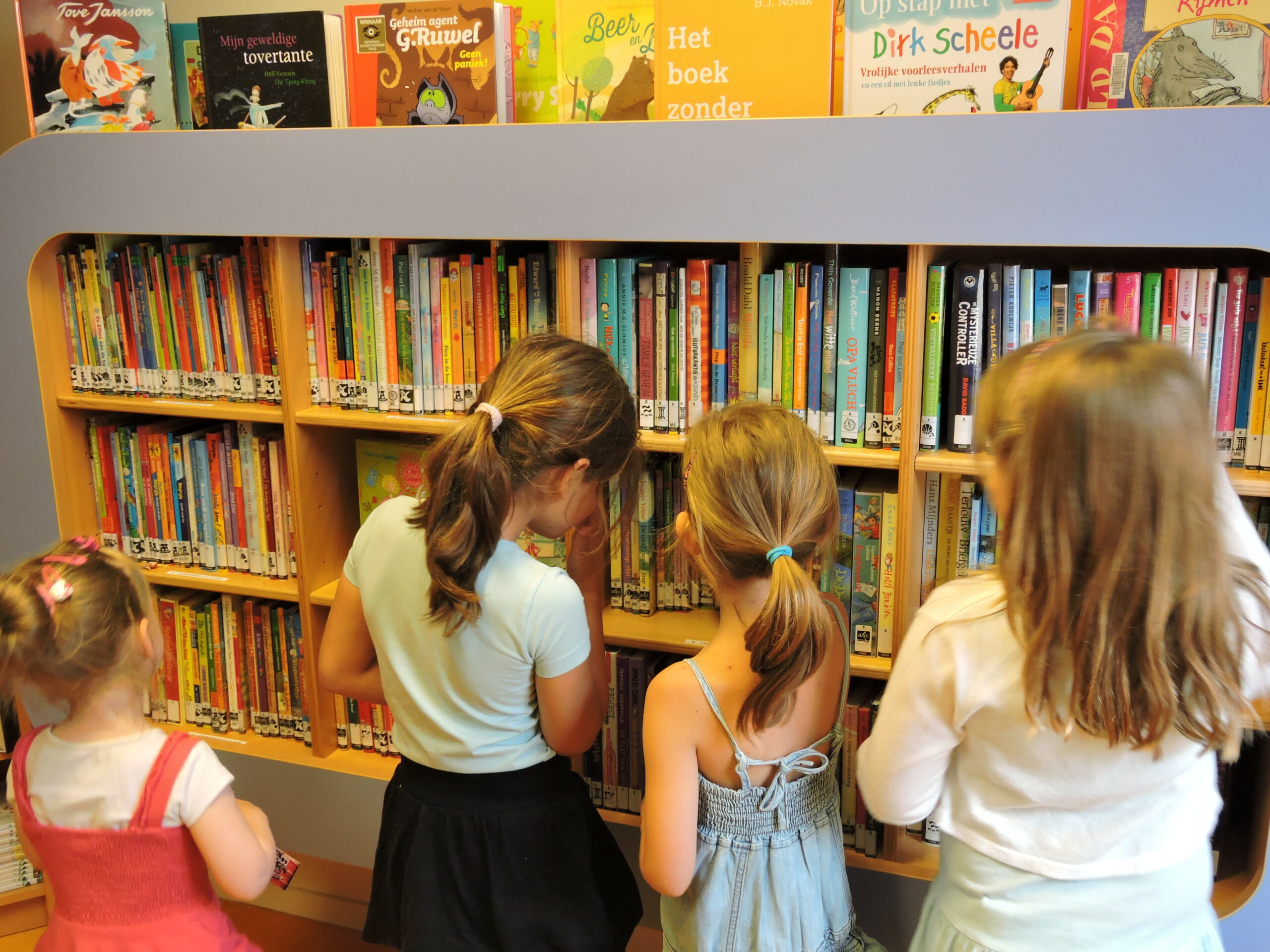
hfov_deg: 55.4
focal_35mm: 33
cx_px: 635
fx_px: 1211
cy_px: 476
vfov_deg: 42.9
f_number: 3.6
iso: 320
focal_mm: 5.9
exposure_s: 1/30
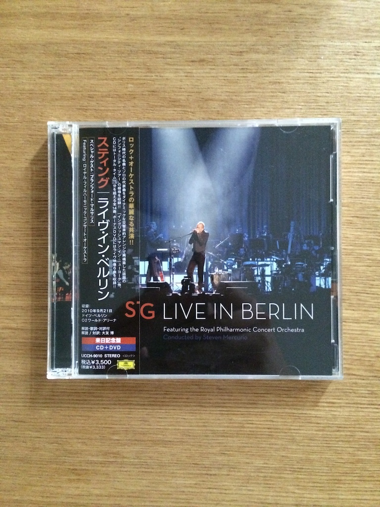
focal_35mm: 30
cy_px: 254
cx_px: 190
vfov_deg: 60.0
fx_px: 439
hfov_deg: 46.8
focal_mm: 4.12
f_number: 2.2
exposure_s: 1/15
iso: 800
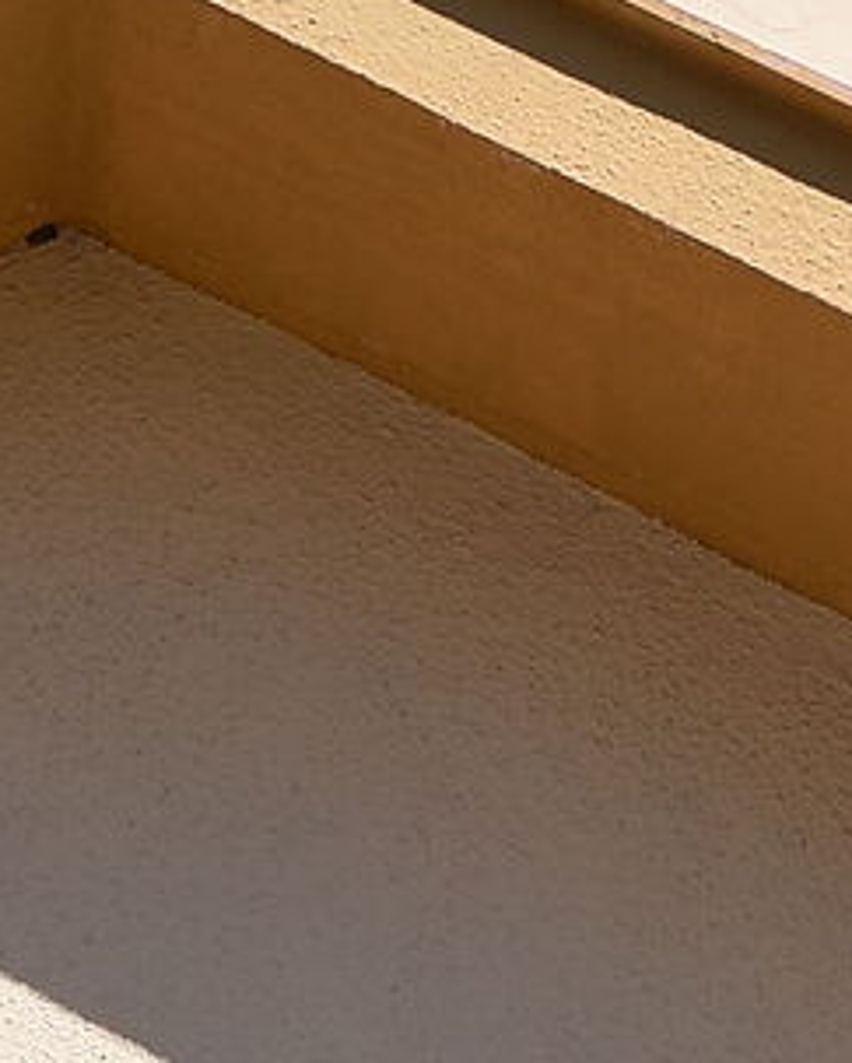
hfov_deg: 5.9
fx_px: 8183
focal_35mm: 260
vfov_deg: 7.4
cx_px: -32
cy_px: 1067
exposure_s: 1/4000
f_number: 3.3
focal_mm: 35
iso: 125
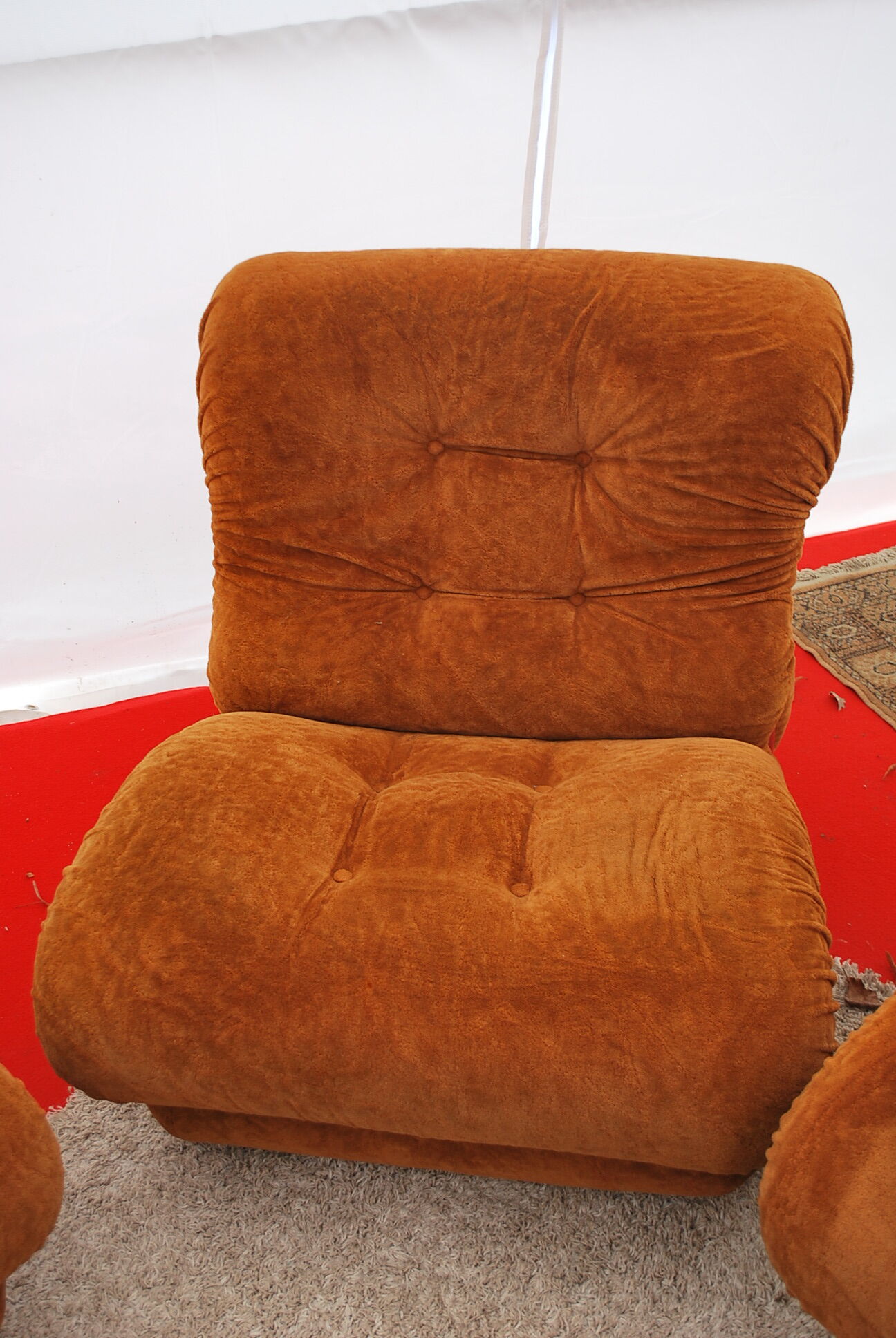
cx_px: 448
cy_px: 669
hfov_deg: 34.3
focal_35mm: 39
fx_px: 1452
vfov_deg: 49.5
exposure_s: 1/50
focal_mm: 26
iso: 200
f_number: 4.2
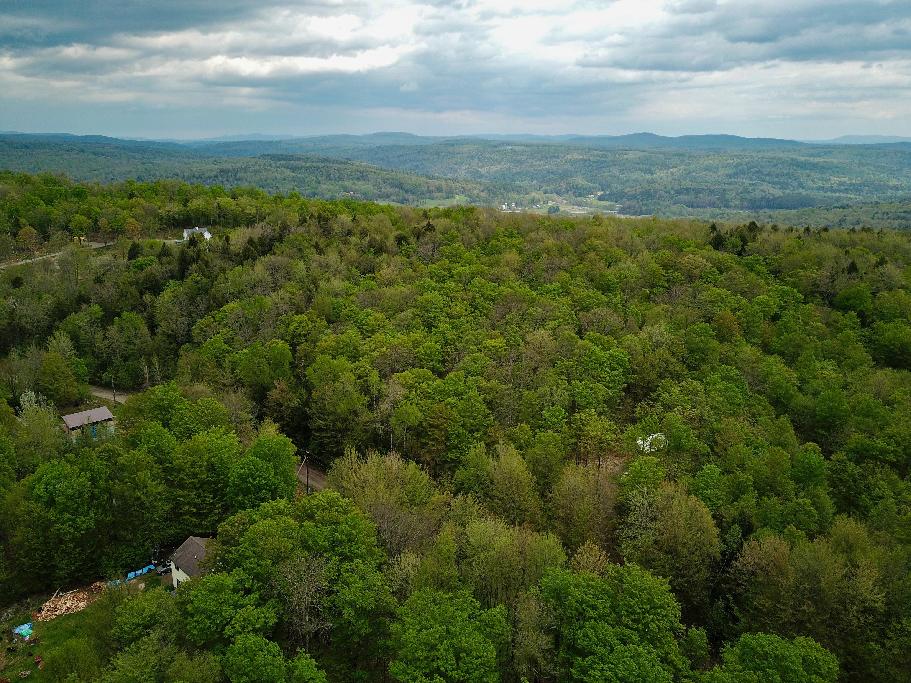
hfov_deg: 67.3
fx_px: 684
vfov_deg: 53.1
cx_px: 456
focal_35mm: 26
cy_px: 342
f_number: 2.2
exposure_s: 1/800
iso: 100
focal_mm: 4.73
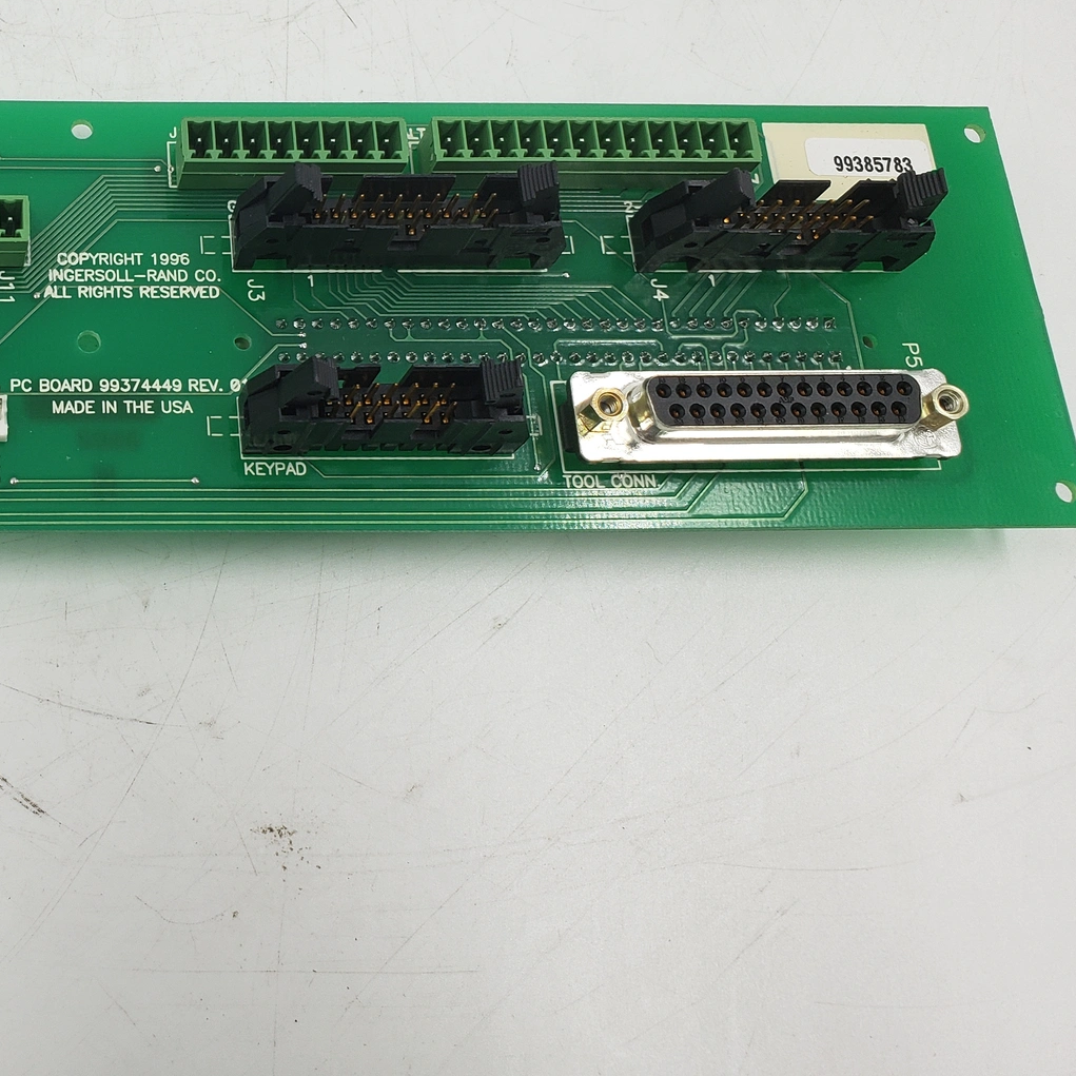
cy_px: 307
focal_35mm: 45
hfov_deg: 34.9
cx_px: 59
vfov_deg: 36.9
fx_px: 1583
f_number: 2.4
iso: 50
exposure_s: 1/167
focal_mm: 4.3
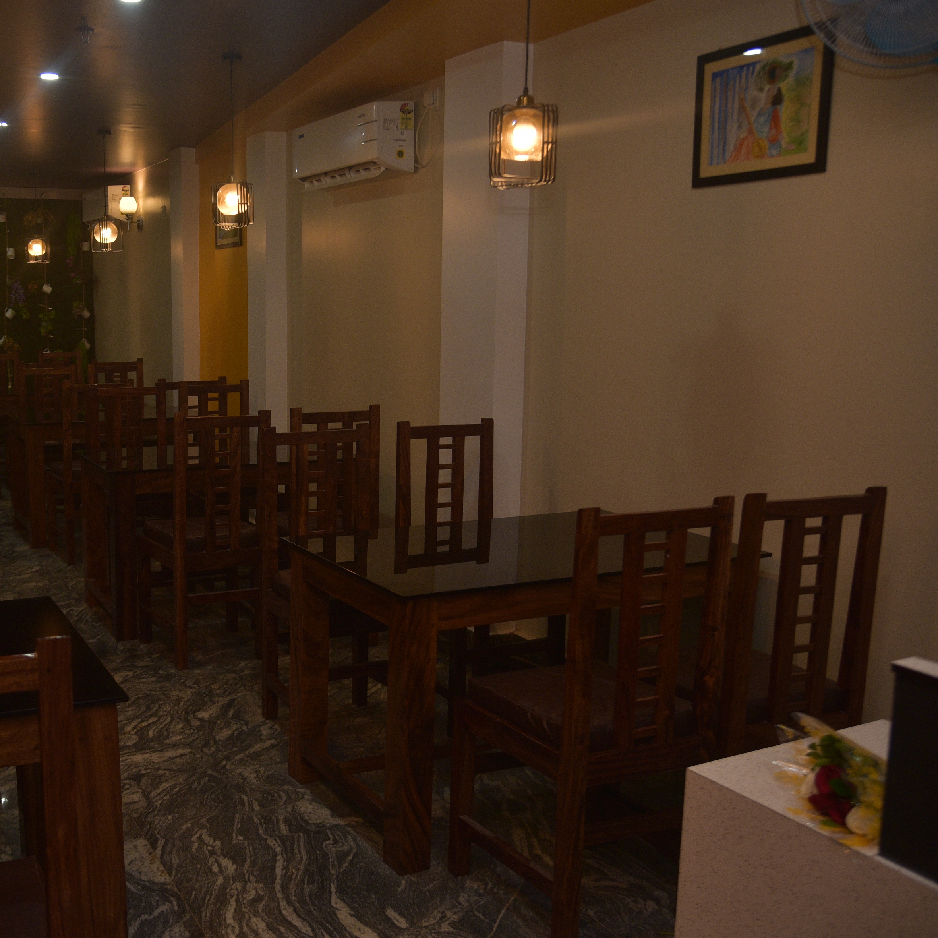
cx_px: 262
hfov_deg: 41.8
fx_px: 1196
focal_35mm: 39
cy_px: 476
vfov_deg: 42.8
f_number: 4
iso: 640
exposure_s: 1/160
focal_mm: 30
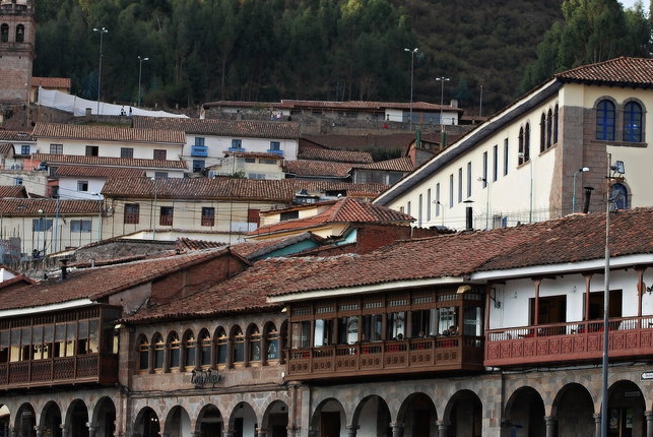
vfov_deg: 8.9
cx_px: 421
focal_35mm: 154
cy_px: 166
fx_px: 2795
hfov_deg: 13.3
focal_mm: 55
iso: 160
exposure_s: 1/125
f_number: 5.6
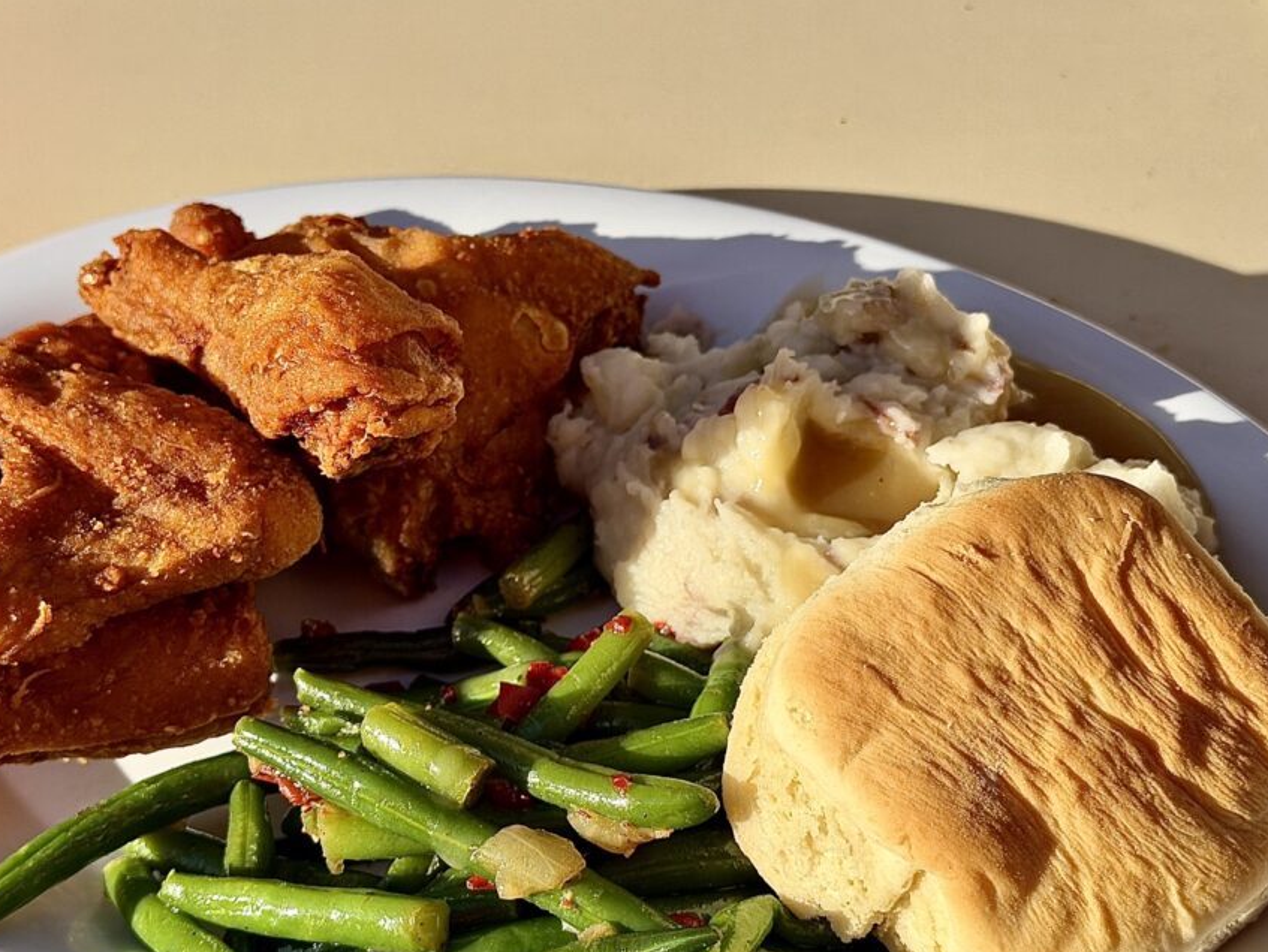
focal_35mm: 58
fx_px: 2125
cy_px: 512
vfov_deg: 25.2
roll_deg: +2.7
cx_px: 578
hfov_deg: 33.2
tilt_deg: -42.3
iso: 100
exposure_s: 1/1795
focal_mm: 6.76
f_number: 1.78
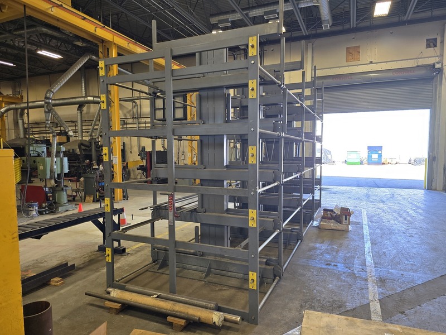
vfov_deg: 58.9
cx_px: 223
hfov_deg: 73.9
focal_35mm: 23
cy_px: 168
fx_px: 296
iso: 100
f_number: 1.7
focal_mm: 6.3
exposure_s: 1/120
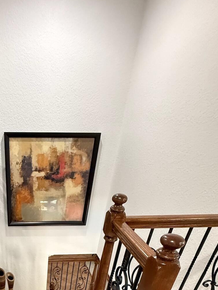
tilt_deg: -34.1
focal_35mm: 28
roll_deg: +0.2
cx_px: 26
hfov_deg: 45.6
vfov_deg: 52.9
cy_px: 277
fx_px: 235
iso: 800
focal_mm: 2.22
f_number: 2.2
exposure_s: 1/60
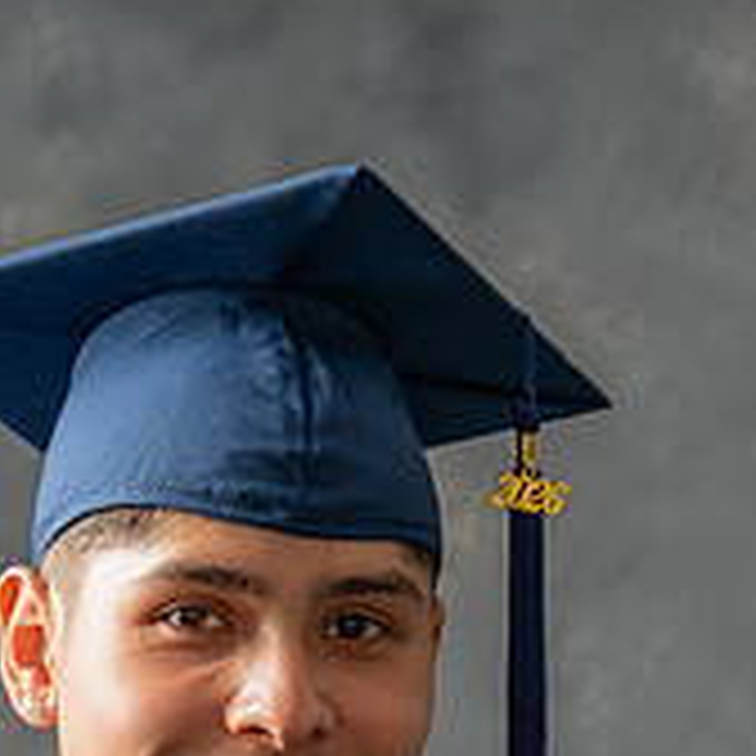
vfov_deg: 7.5
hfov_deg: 7.6
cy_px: 1112
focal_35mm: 230
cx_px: 144
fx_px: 5683
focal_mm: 48
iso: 200
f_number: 4.5
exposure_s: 1/200
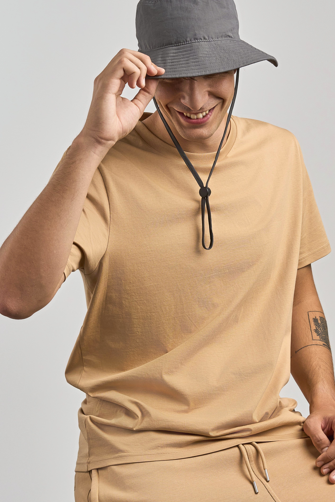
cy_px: 253
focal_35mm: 109
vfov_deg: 18.8
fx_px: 1522
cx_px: 208
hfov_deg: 12.6
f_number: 9
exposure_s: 1/160
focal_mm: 50
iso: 320
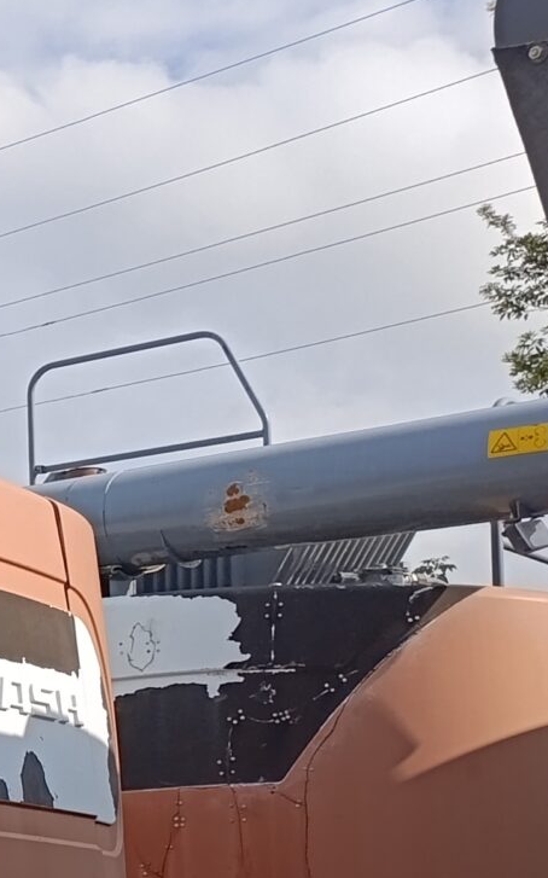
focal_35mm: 86
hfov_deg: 11.6
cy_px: 713
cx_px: -882
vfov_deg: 23.7
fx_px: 2056
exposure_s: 1/326
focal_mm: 6.11
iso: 50
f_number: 1.7
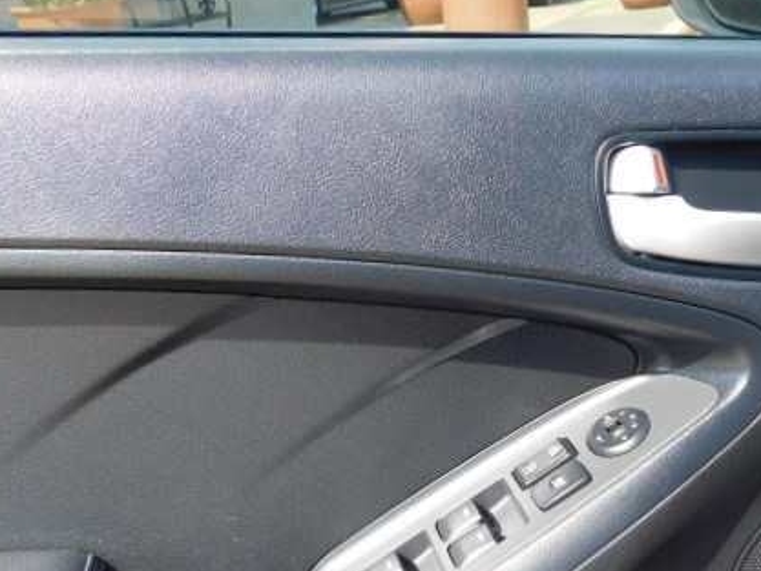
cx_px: 478
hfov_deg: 43.5
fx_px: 946
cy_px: 425
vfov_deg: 33.0
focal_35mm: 43
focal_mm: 4.9
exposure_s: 1/160
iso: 125
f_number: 3.2
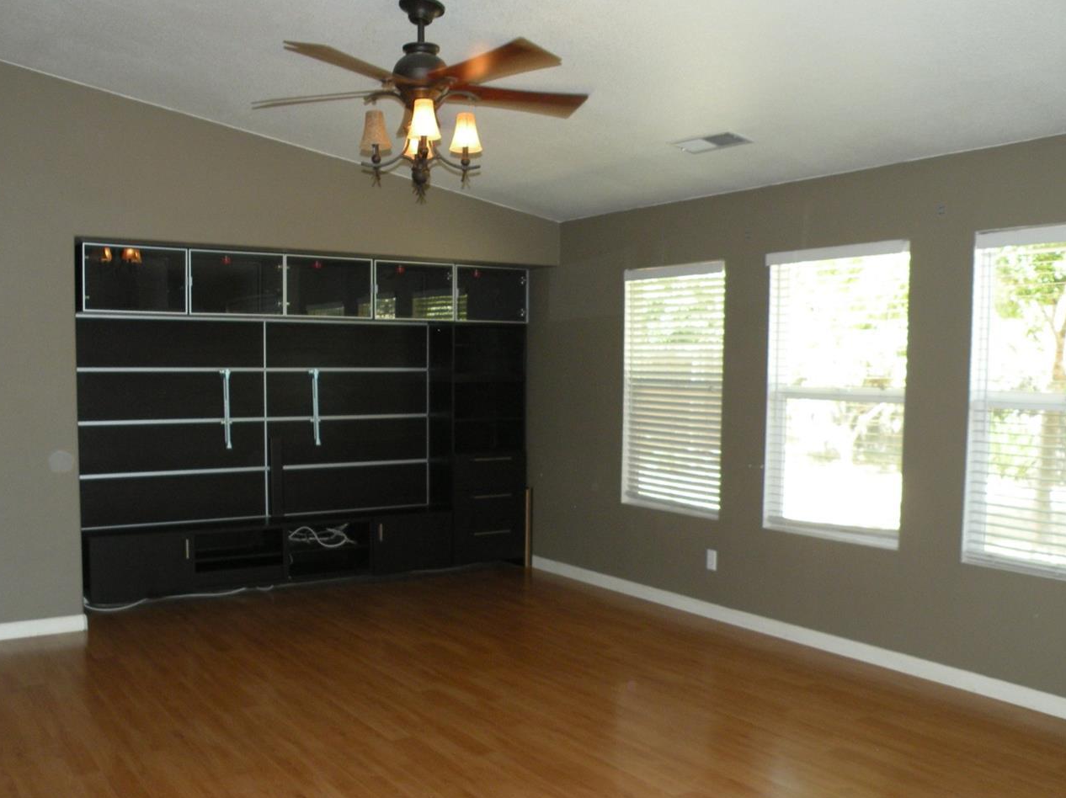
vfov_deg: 44.0
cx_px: 501
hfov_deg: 56.8
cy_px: 444
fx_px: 985
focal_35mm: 32
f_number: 2.8
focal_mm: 4.7
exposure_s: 1/51
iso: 144
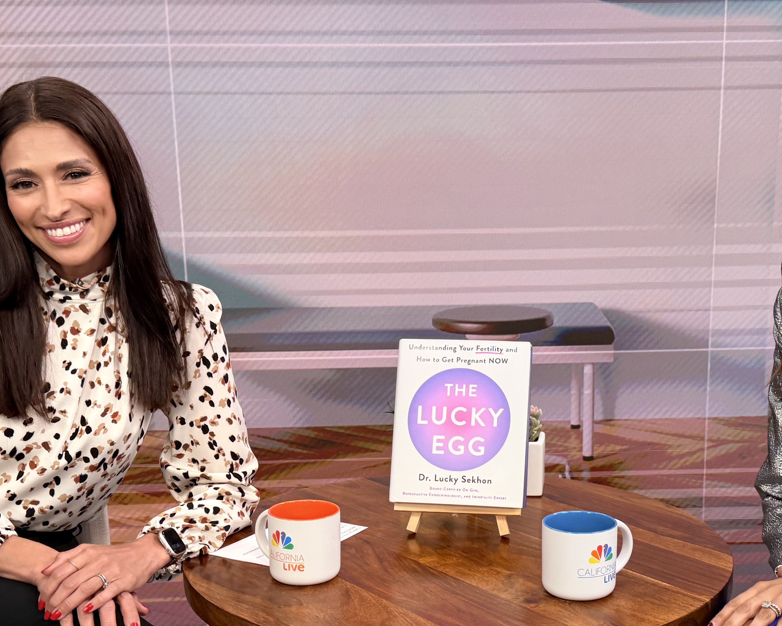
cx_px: 459
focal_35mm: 49
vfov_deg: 30.7
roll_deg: +2.4
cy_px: 407
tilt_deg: -14.3
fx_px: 1134
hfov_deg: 37.9
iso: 200
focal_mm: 6.76
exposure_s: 1/120
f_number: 1.78
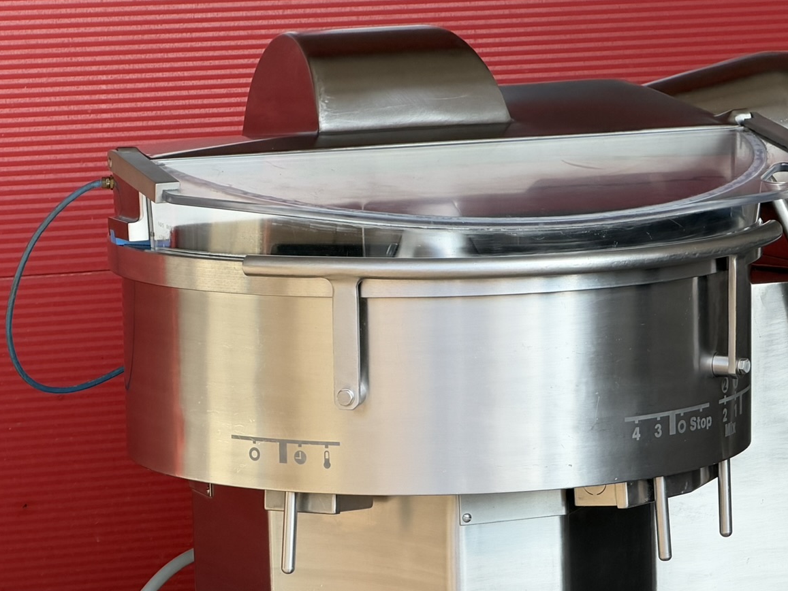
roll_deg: +1.5
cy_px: 487
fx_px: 4030
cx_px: 538
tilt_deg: -9.2
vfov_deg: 8.4
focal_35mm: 177
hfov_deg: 11.2
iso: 50
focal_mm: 16.89
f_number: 2.8
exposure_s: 1/204
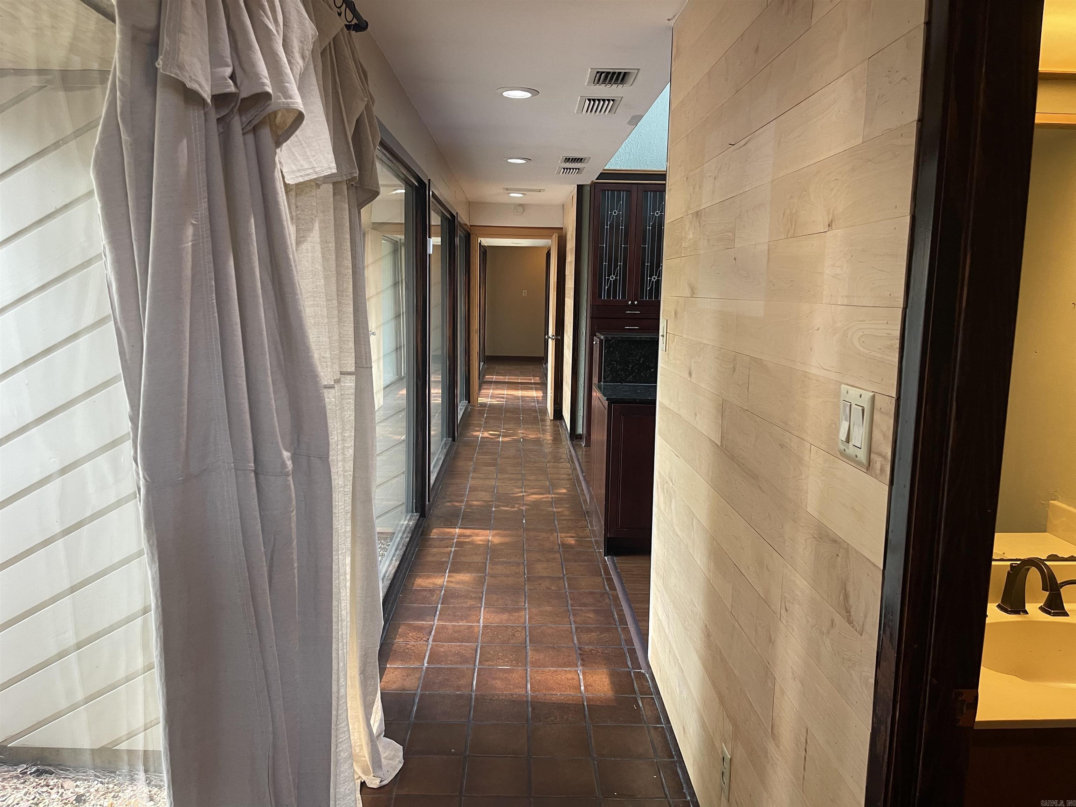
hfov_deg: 69.4
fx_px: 777
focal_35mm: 25
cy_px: 404
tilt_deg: -8.6
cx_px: 538
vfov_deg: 54.9
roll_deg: -1.2
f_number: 1.6
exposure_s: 1/60
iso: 160
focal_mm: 5.1
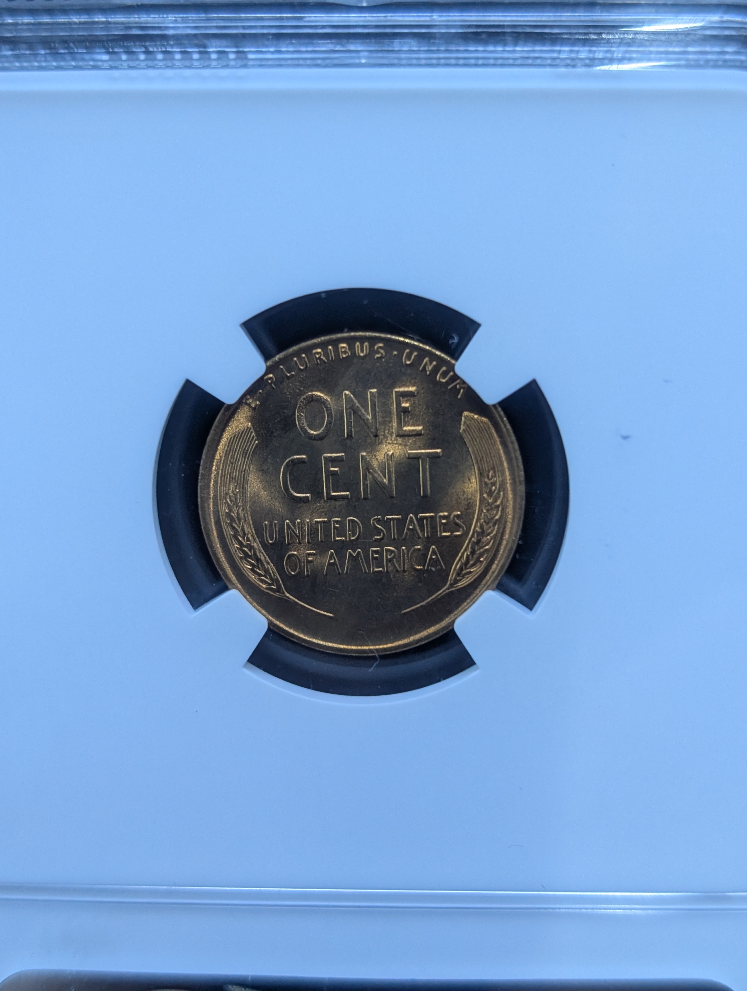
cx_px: 374
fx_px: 1406
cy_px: 496
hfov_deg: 29.7
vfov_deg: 38.9
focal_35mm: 49
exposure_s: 1/120
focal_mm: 6.9
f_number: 1.68
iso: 476
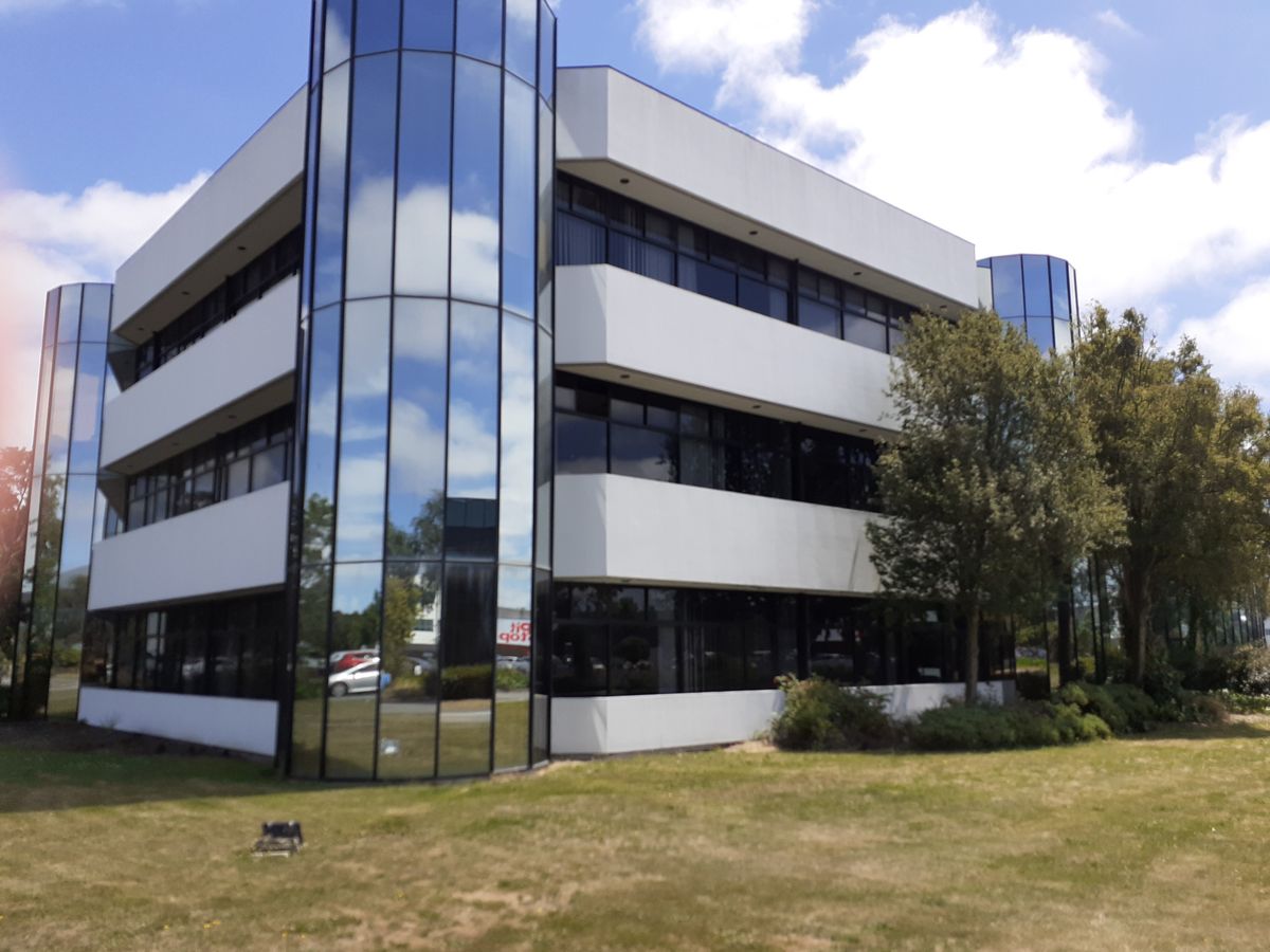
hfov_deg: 65.3
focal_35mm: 27
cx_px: 635
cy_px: 476
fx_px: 991
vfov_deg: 51.4
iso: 40
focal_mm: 3.6
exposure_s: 1/1972
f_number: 1.9
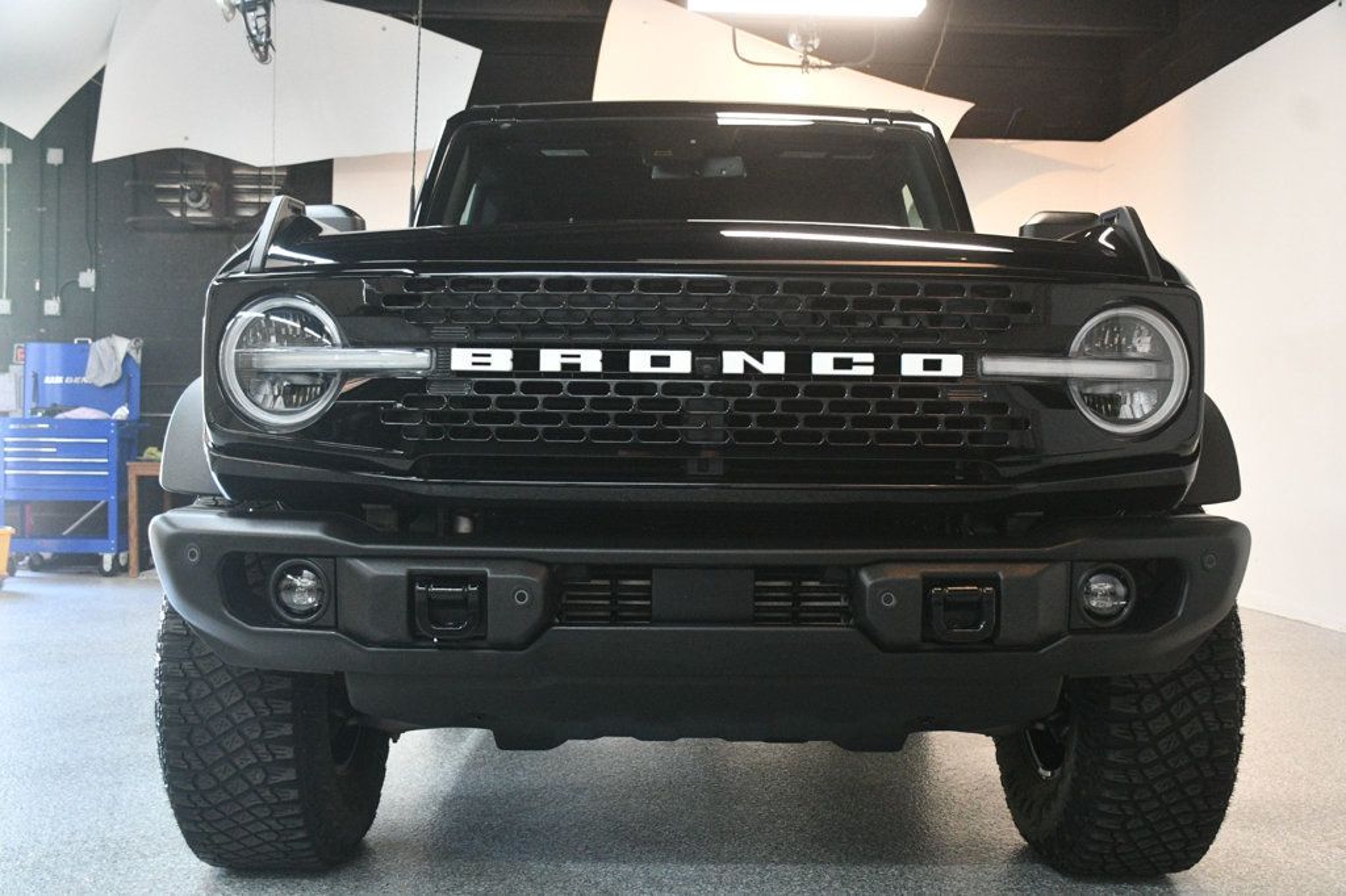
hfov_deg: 53.1
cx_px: 673
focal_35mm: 36
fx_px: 1345
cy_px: 448
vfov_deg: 36.8
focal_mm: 24
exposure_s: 1/125
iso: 3200
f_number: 3.8
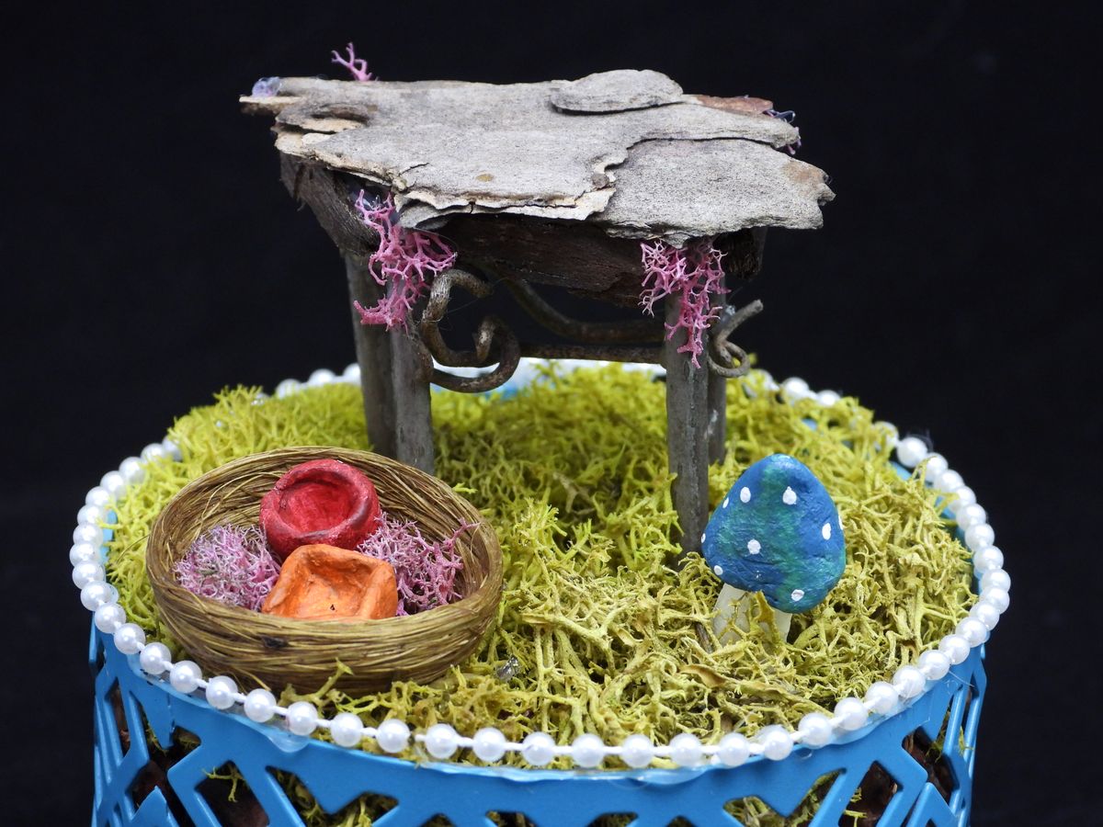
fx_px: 3983
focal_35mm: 125
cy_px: 414
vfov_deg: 11.9
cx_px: 552
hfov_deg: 15.8
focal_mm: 22.5
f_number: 4
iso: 400
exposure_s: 1/30
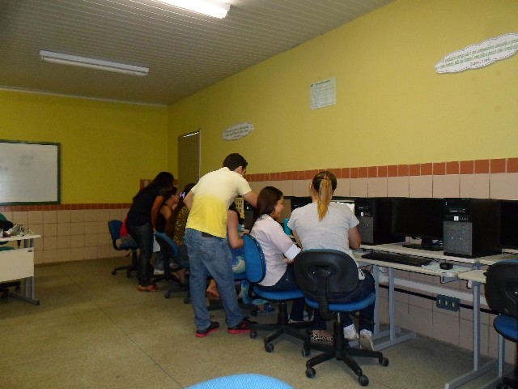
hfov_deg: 69.4
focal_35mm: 25
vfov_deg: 54.9
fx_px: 374
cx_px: 259
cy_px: 194
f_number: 2.5
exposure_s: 1/30
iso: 160
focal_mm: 4.5
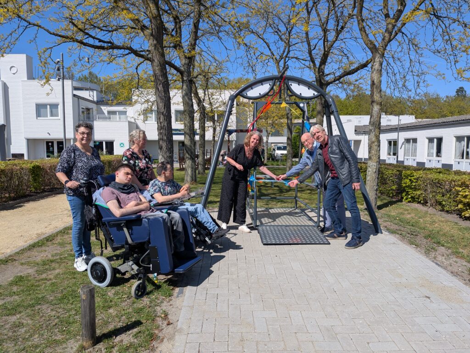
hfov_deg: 71.6
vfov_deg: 56.8
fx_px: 326
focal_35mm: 24
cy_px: 176
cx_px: 235
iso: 26
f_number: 1.7
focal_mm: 4.53
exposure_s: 1/2066
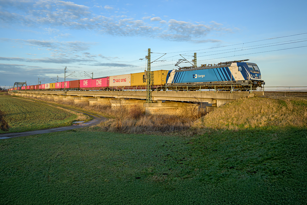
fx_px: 275
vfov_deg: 40.8
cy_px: 102
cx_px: 154
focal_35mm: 32
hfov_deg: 58.3
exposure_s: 1/350
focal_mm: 21.5
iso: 400
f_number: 6.7
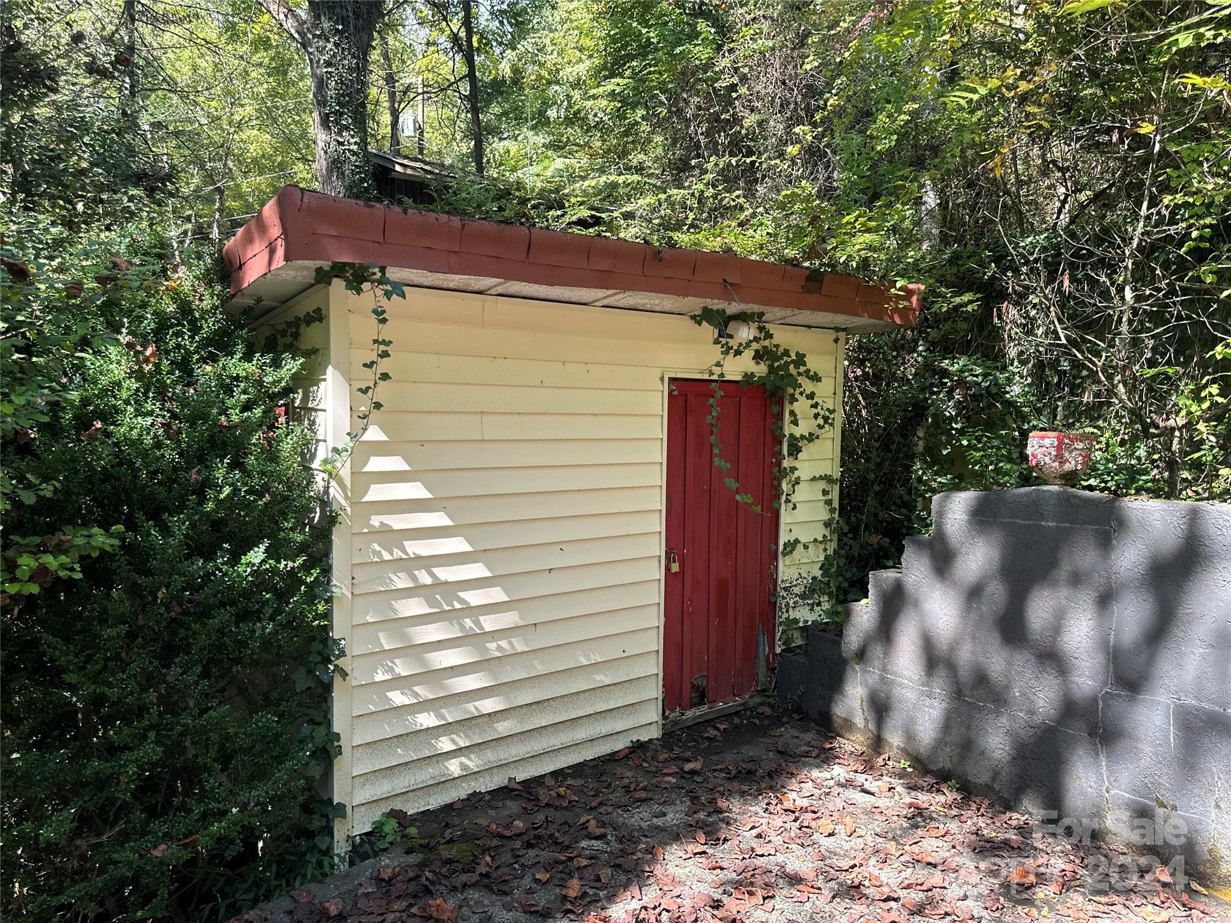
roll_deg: -1.8
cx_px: 616
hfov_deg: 71.6
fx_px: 853
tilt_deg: -5.4
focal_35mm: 24
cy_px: 462
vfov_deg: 56.8
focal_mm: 6.86
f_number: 1.78
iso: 80
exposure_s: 1/404
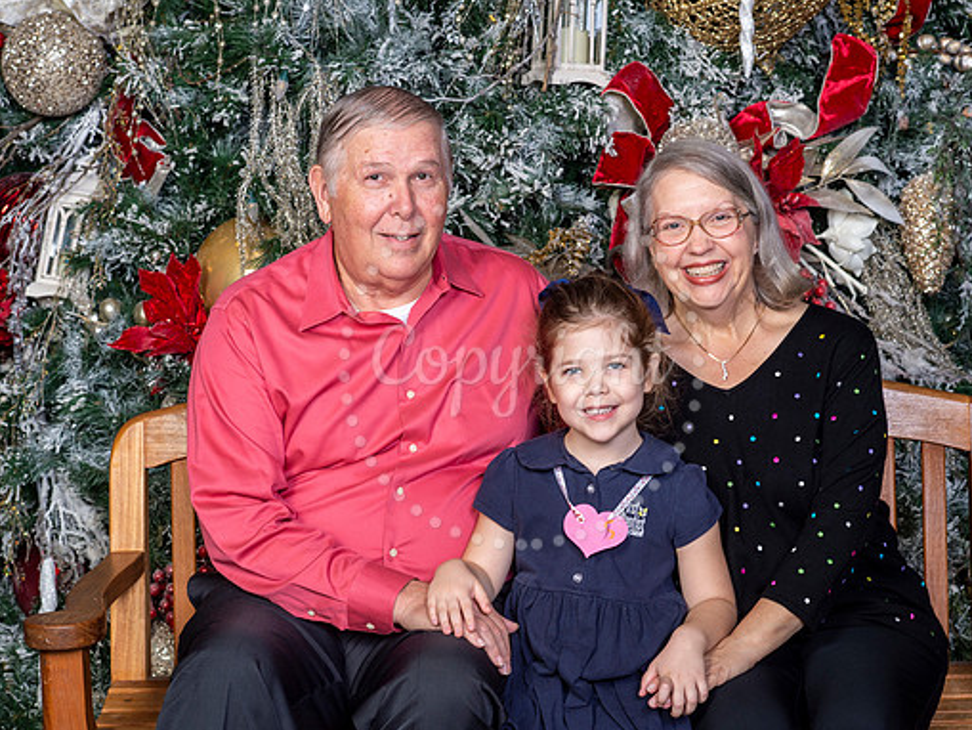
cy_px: 365
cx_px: 521
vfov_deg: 15.9
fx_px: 2612
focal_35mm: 93
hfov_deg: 21.1
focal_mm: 85
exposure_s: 1/125
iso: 400
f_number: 8
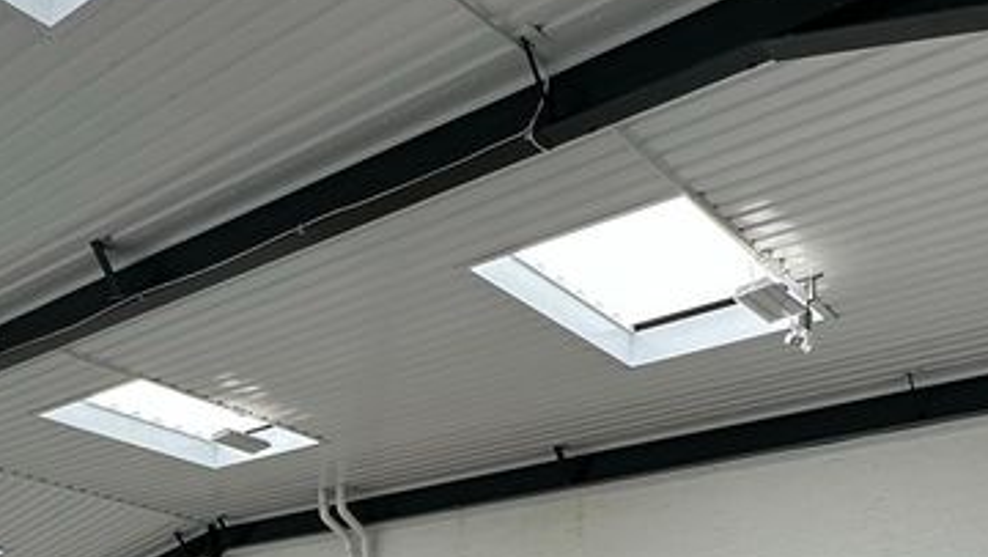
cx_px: 261
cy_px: 663
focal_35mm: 47
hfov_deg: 42.5
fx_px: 1232
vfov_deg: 23.4
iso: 40
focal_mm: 2.22
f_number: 2.2
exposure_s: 1/467
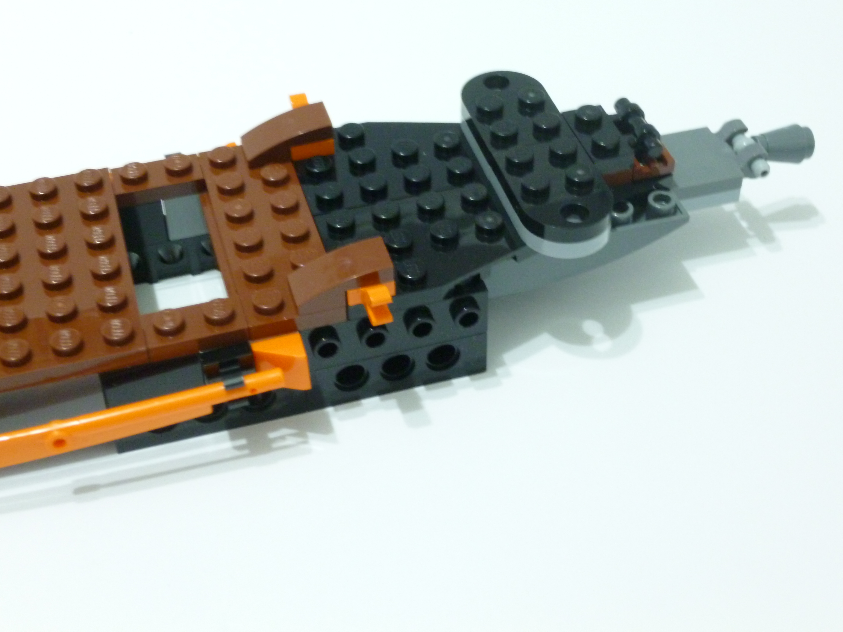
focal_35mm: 61
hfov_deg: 31.7
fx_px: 1486
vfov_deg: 24.0
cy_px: 271
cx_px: 456
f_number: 4.1
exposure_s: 1/4
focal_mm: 9.2
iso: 500
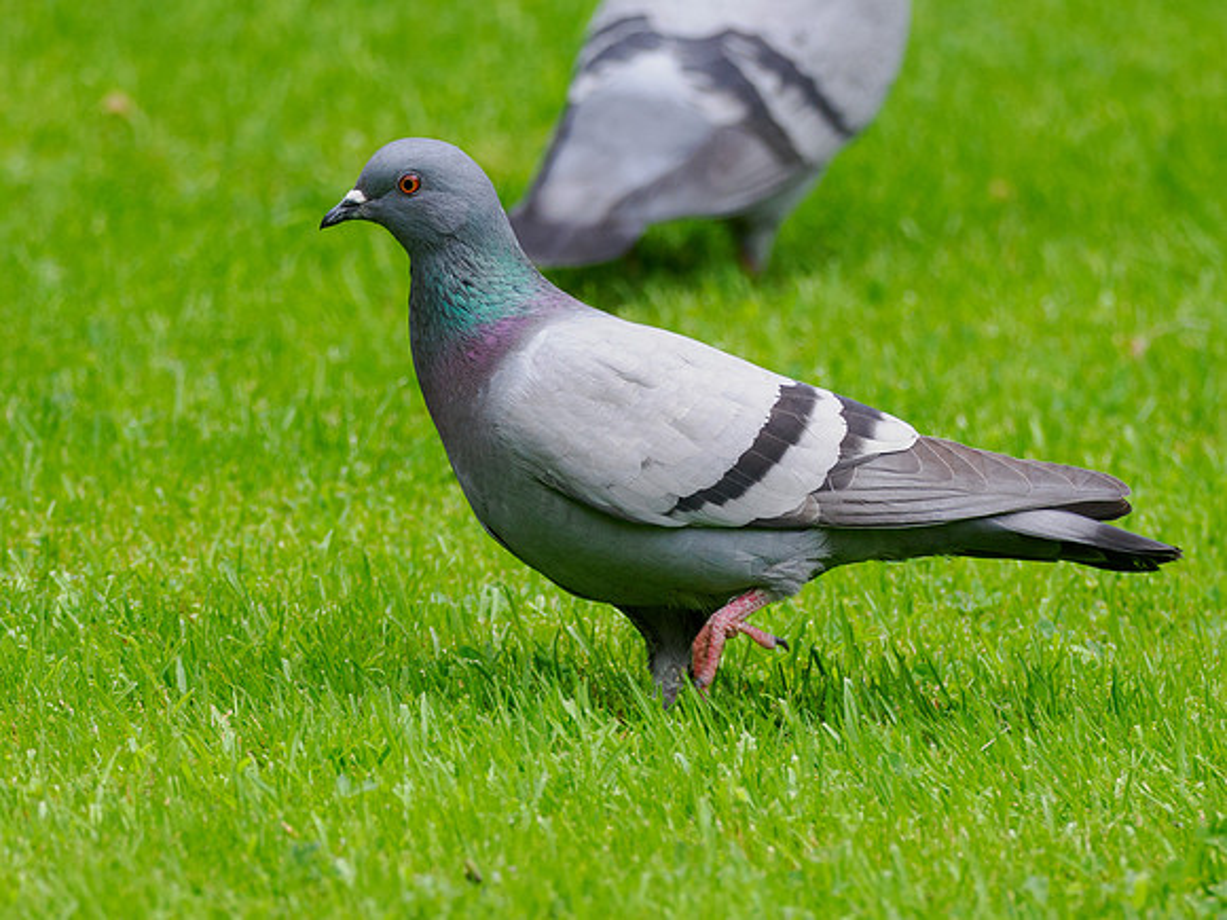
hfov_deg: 2.0
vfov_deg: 1.5
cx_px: 801
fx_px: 35857
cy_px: 774
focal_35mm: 1012
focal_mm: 300
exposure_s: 1/800
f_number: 4
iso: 320
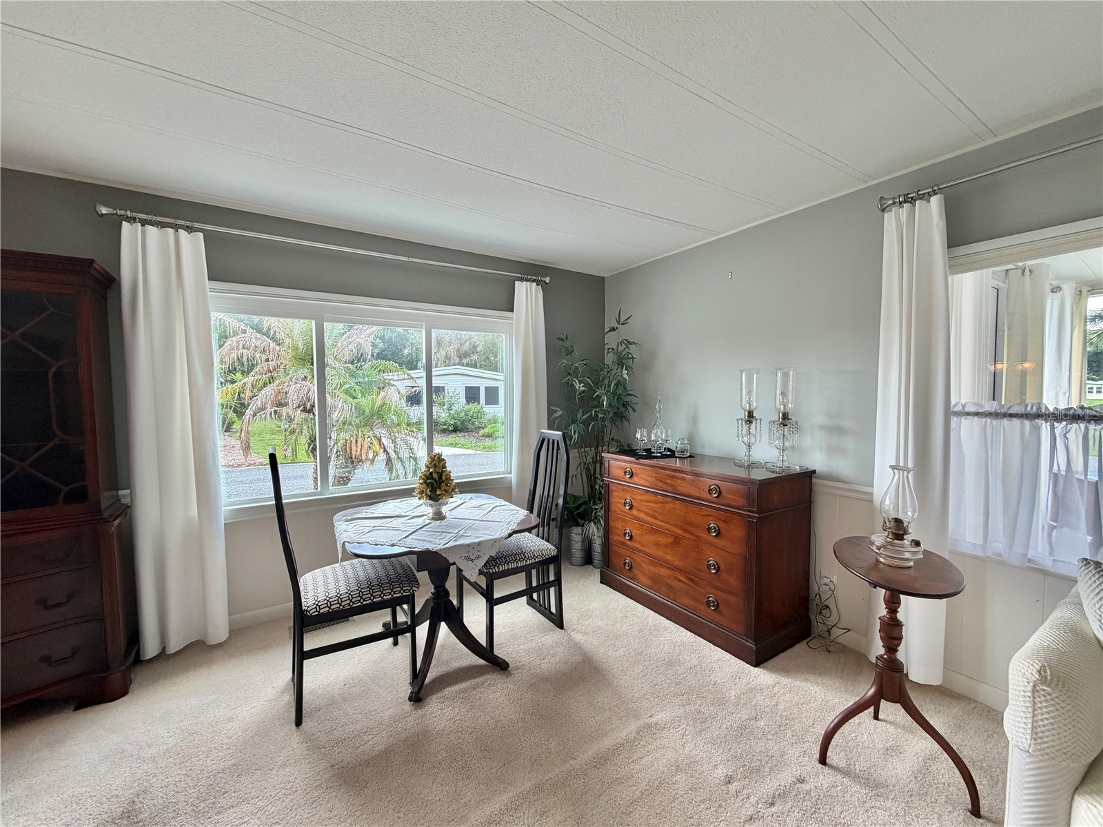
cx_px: 552
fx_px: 446
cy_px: 414
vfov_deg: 85.7
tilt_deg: -1.6
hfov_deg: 102.1
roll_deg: +0.7
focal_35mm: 14
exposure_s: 1/120
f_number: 2.2
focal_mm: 2.22
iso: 80
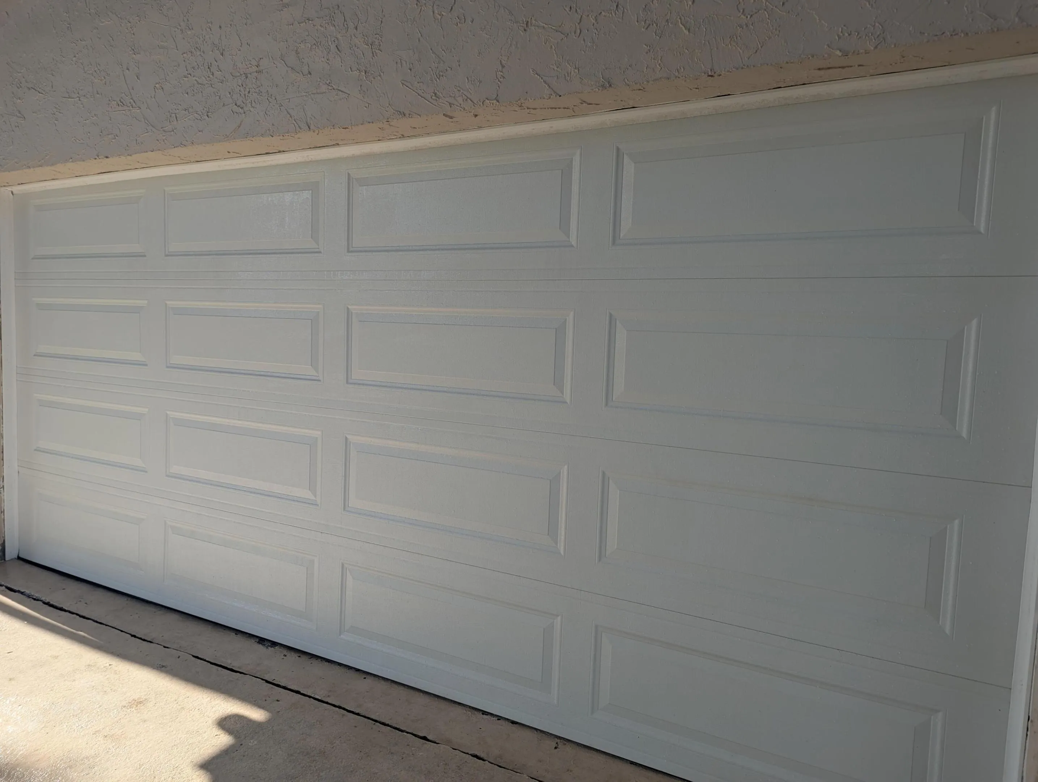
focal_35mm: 24
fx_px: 721
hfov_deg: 71.5
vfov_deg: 56.9
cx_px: 519
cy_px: 391
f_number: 1.85
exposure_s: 1/797
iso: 33
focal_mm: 6.81
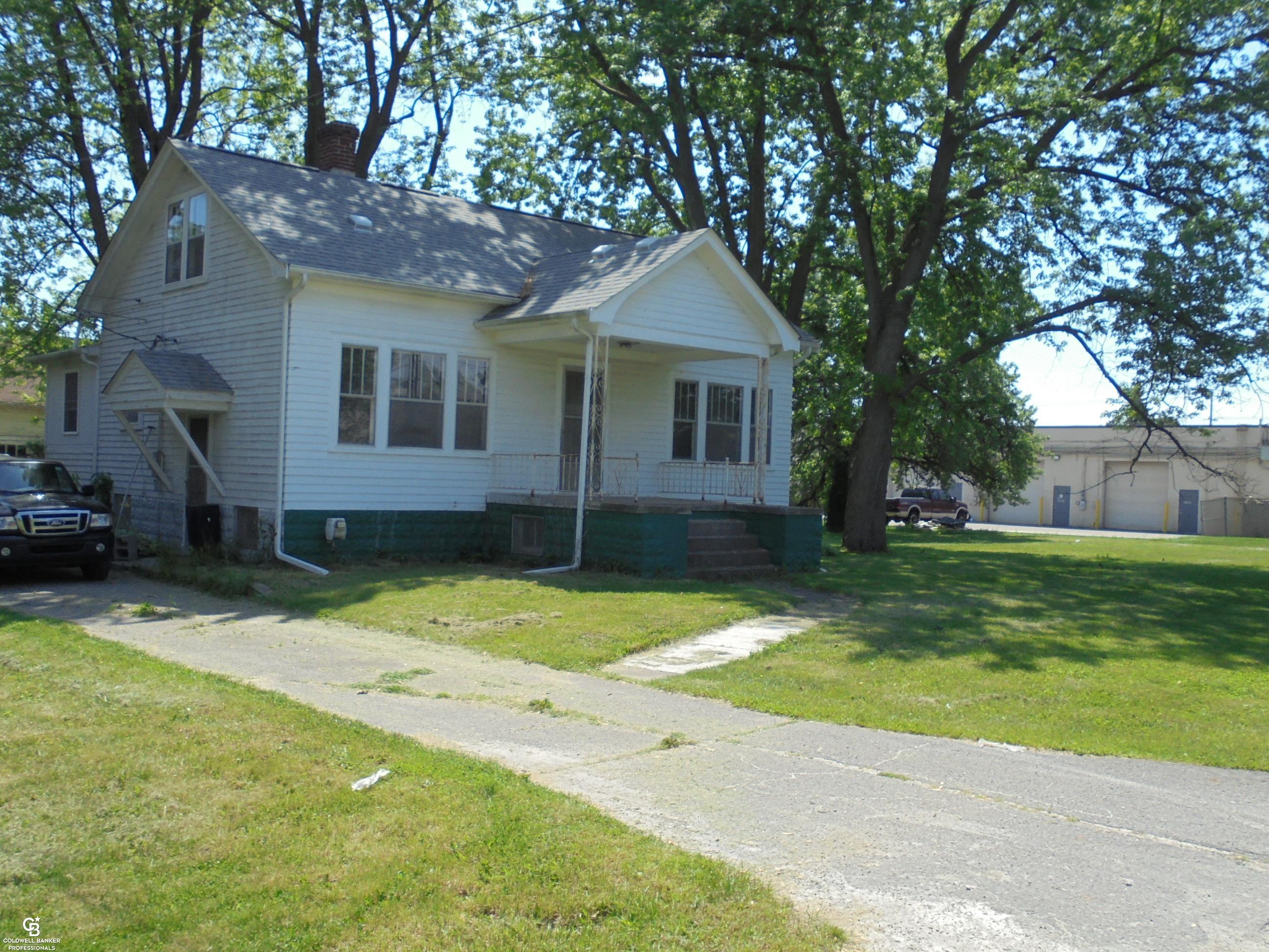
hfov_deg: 54.0
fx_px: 1246
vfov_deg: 41.8
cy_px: 476
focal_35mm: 34
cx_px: 634
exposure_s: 1/500
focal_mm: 6.1
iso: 100
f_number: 4
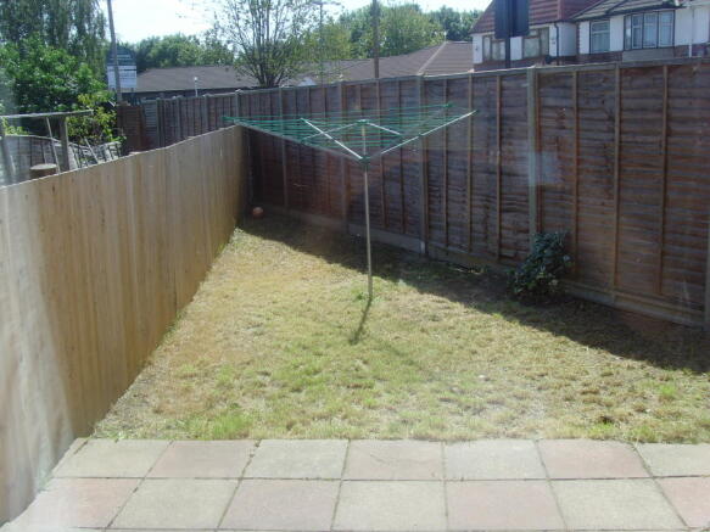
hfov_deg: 47.9
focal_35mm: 39
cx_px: 355
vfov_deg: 36.8
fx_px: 800
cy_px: 266
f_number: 6.3
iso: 80
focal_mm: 6.6
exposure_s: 1/180
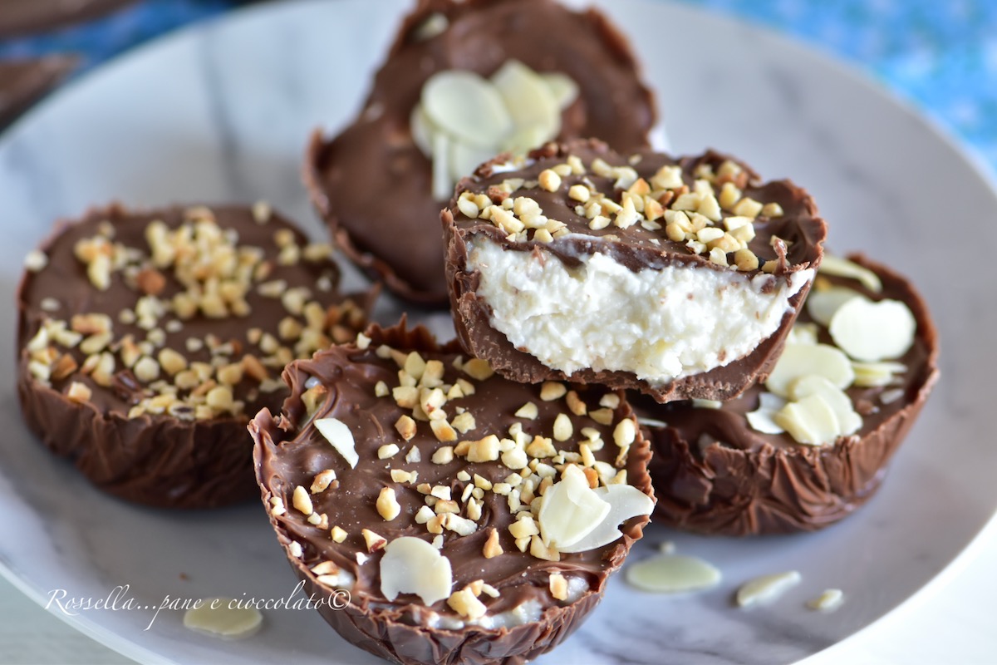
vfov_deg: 8.7
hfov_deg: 13.0
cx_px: 498
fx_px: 4362
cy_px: 332
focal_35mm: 158
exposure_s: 1/30
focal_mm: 105
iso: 400
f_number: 4.5
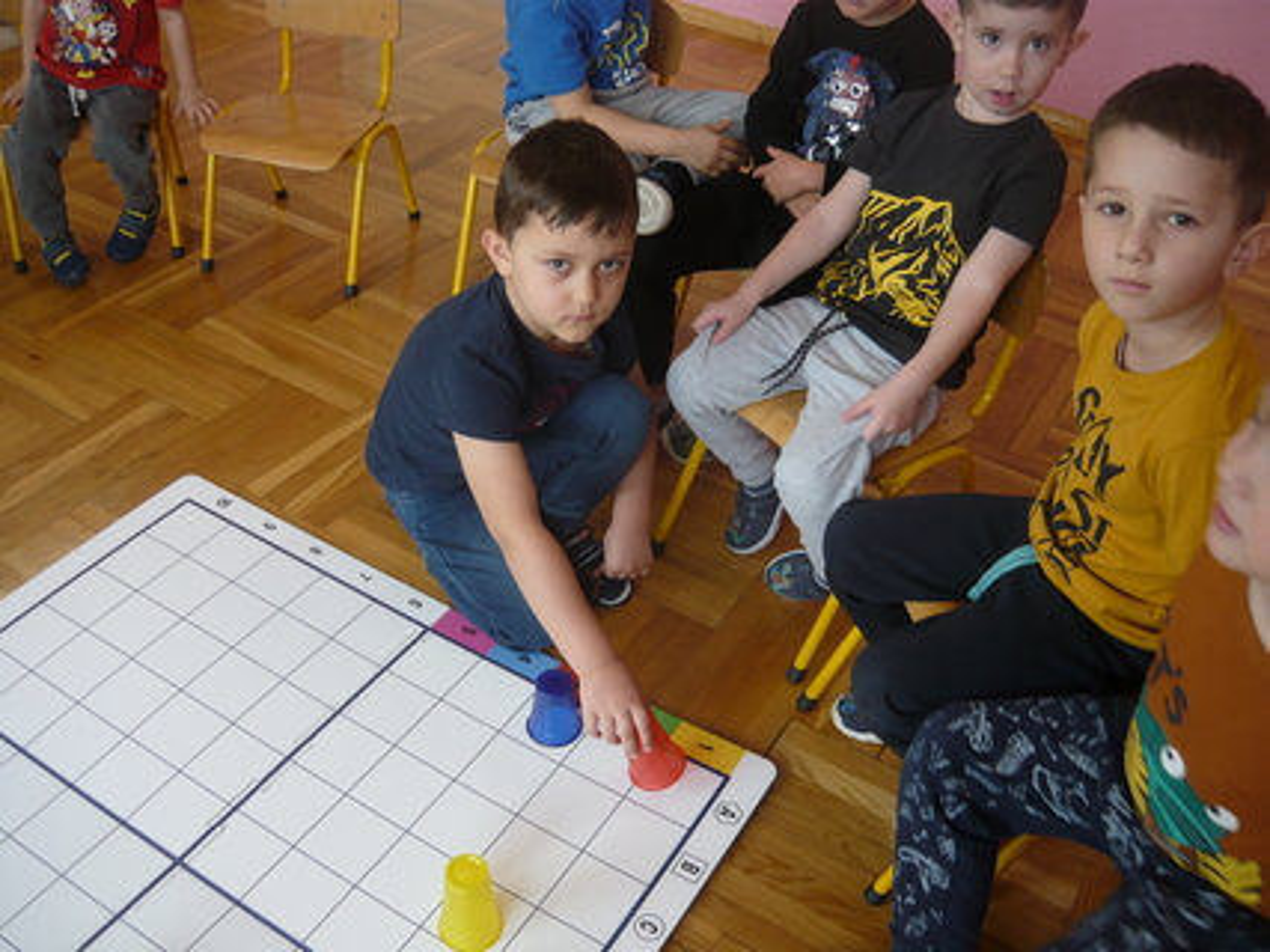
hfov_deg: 55.4
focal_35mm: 33
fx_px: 1210
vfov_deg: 42.9
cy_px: 476
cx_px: 635
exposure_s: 1/40
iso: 100
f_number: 2.8
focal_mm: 5.5
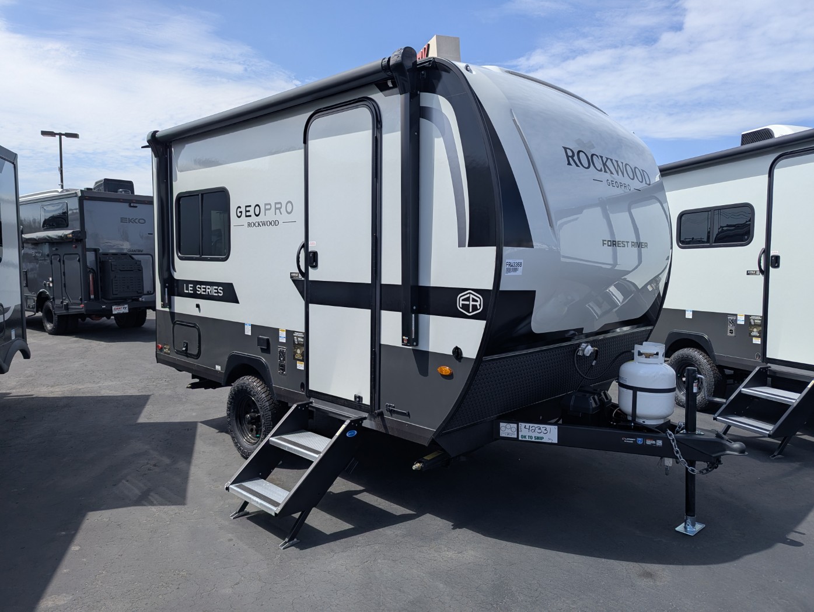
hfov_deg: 71.5
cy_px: 306
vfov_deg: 56.9
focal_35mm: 24
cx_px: 407
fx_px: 565
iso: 49
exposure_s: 1/2137
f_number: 1.85
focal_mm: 6.81
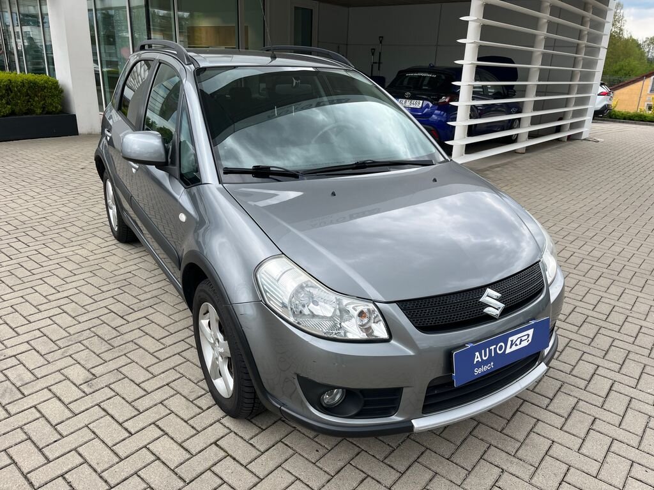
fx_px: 491
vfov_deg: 53.1
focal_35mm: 26
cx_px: 327
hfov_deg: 67.3
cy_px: 245
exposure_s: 1/804
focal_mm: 5.1
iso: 50
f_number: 1.6
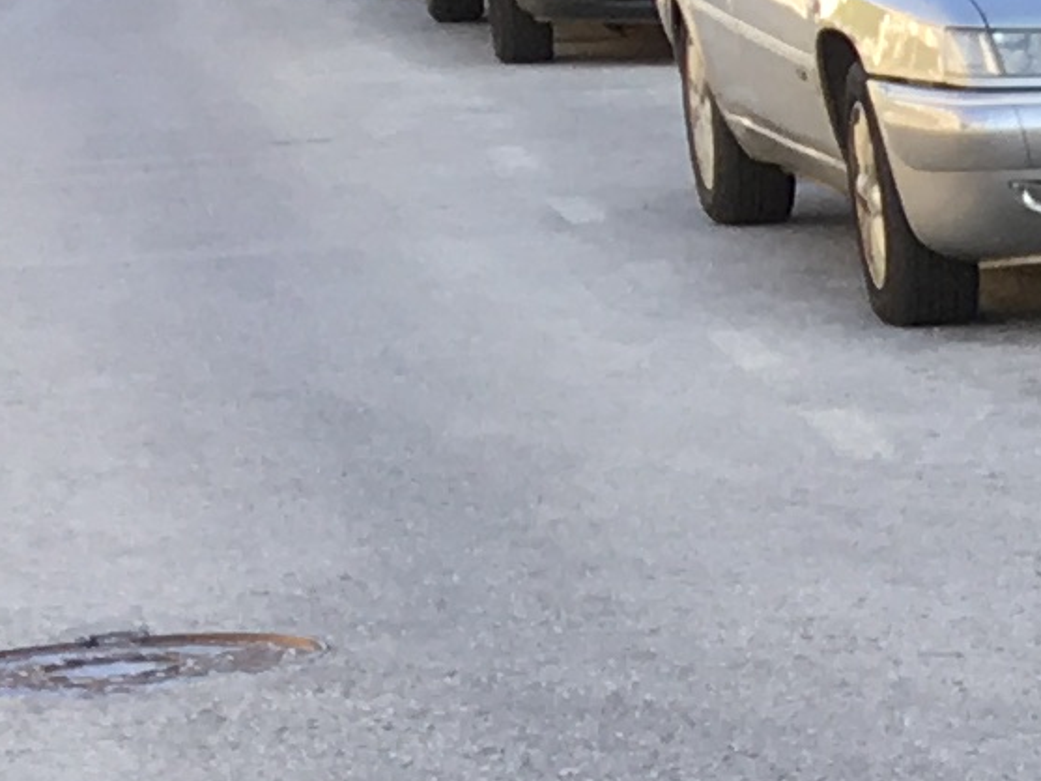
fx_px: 6317
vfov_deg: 7.0
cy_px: 1205
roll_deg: +2.3
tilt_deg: -16.0
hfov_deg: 7.5
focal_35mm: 210
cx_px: 3745
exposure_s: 1/192
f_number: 2.2
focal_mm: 4.15
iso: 25
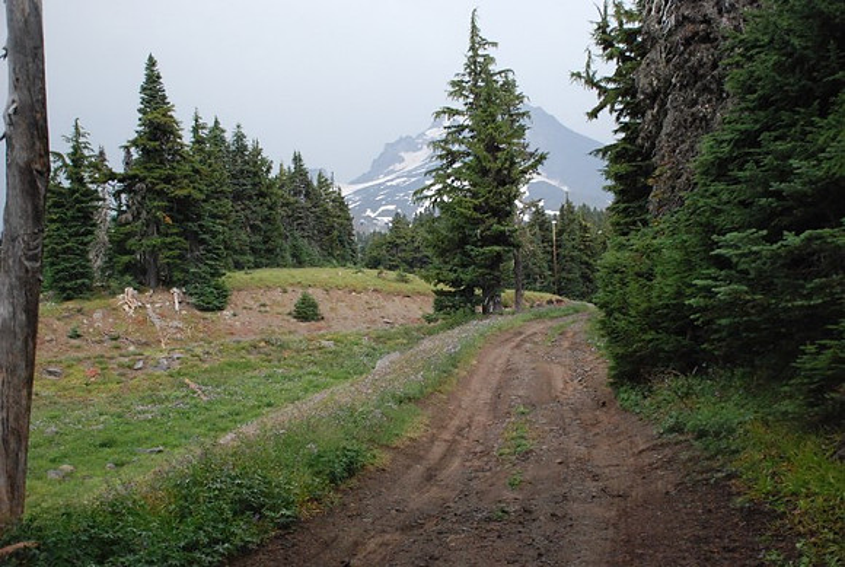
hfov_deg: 49.5
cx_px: 422
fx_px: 917
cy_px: 284
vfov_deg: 34.3
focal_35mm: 39
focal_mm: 26
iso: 1600
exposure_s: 1/2000
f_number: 4
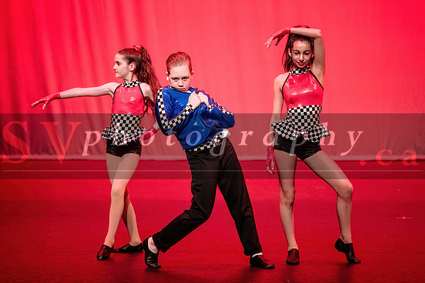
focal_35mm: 203
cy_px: 127
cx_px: 233
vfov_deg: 6.8
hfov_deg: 10.1
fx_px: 2402
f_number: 2.8
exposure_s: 1/250
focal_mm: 165
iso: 1250
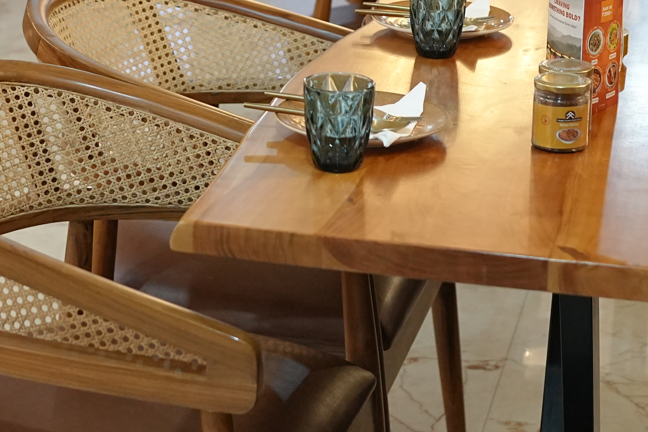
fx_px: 1908
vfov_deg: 12.5
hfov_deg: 19.3
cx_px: 305
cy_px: -142
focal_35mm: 106
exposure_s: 1/160
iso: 3200
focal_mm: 35
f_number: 2.5
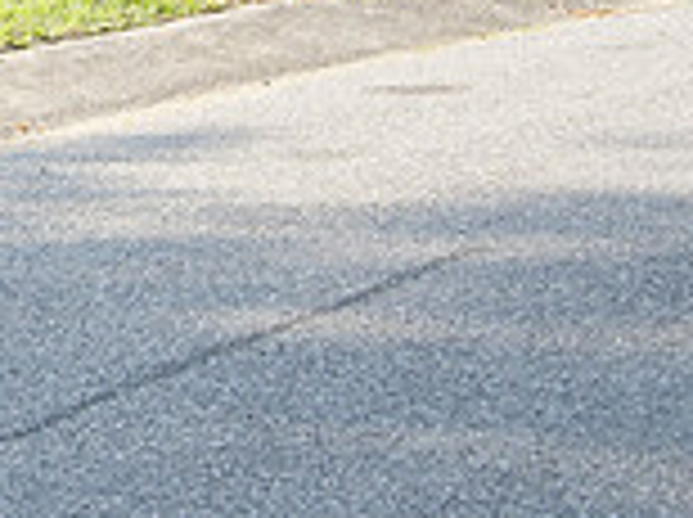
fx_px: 4557
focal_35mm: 228
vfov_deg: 6.4
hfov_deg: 8.4
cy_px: -243
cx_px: -486
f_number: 5
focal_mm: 42
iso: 800
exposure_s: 1/640
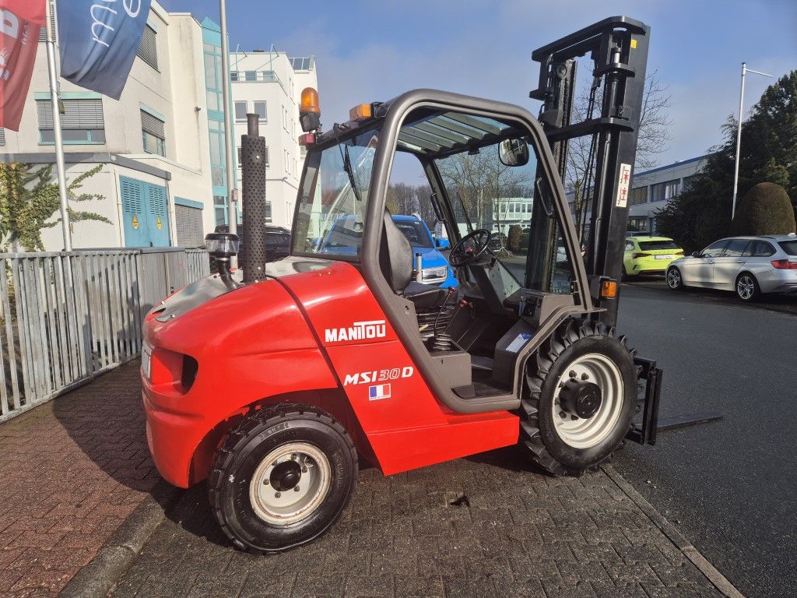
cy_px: 299
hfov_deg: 73.9
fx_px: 530
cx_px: 398
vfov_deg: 58.9
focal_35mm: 23
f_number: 1.8
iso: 25
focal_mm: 5.4
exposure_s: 1/2004
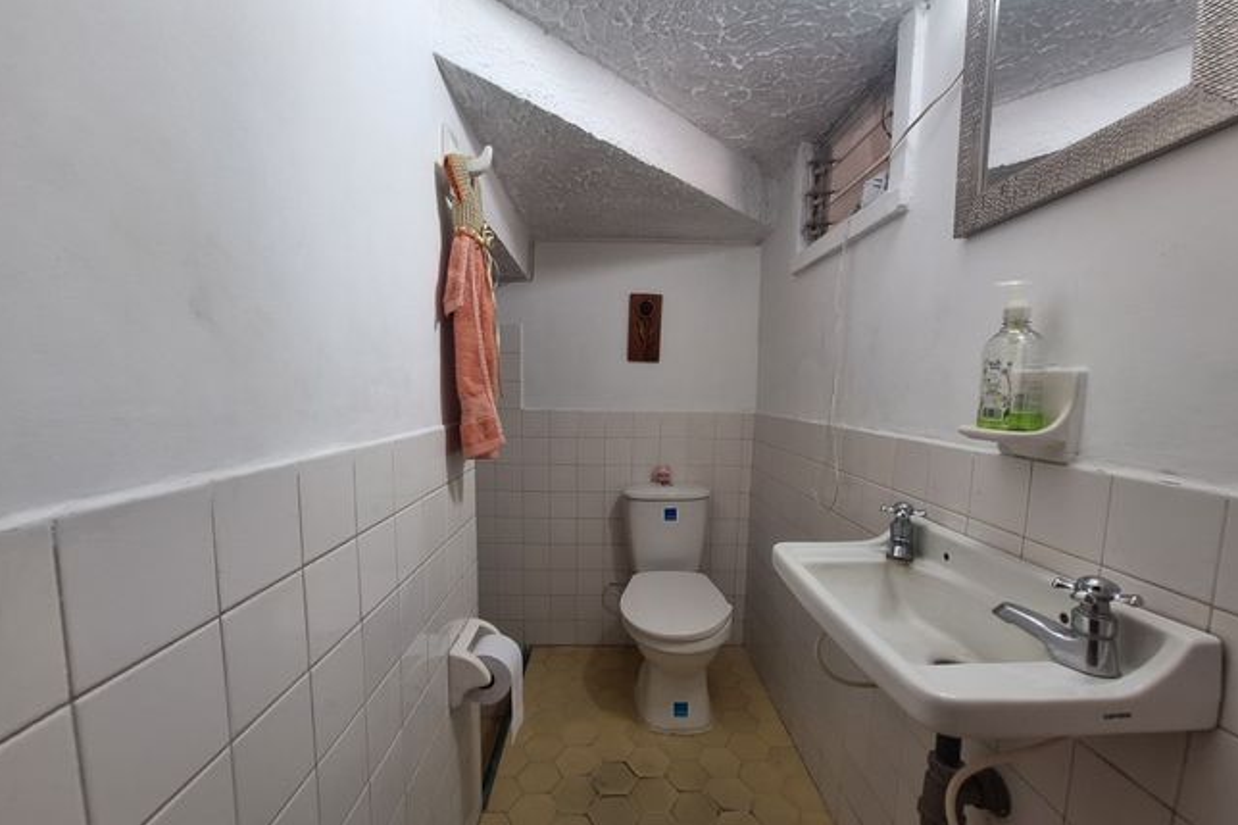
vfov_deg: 81.0
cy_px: 444
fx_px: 481
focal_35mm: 14
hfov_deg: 104.3
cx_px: 628
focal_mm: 1.74
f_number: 2.2
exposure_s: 1/40
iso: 80
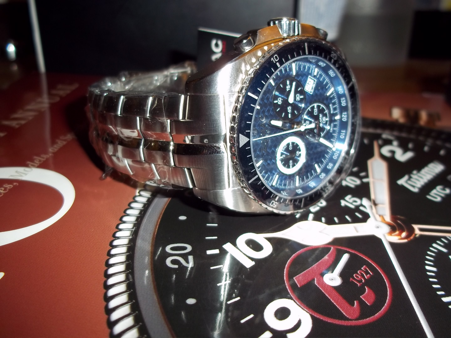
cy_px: 169
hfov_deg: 51.4
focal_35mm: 36
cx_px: 226
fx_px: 469
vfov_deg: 39.7
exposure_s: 1/30
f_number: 3.1
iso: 80
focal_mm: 6.5
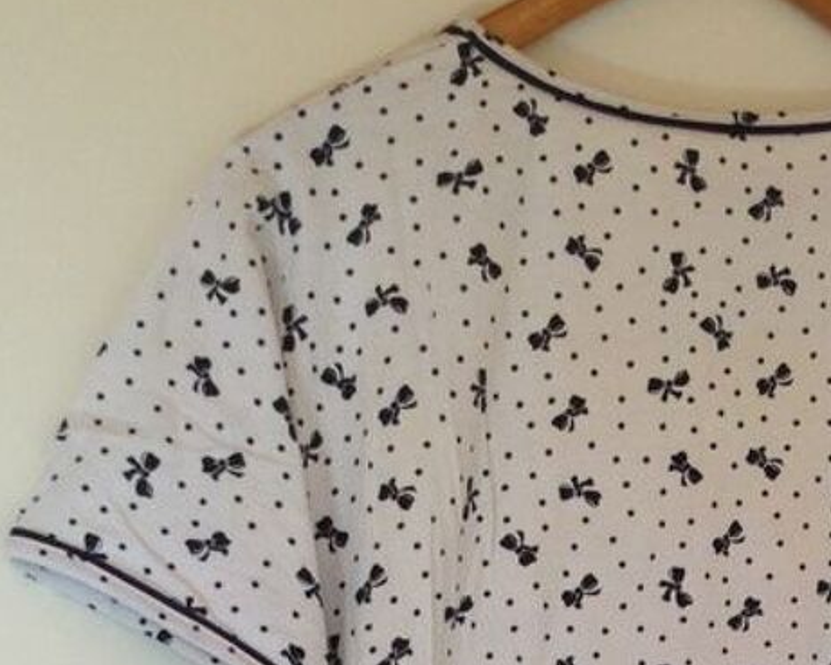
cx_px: 698
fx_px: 2435
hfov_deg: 19.1
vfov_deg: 13.9
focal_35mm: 99
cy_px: 1196
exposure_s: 1/60
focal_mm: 4.28
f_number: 2.4
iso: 80
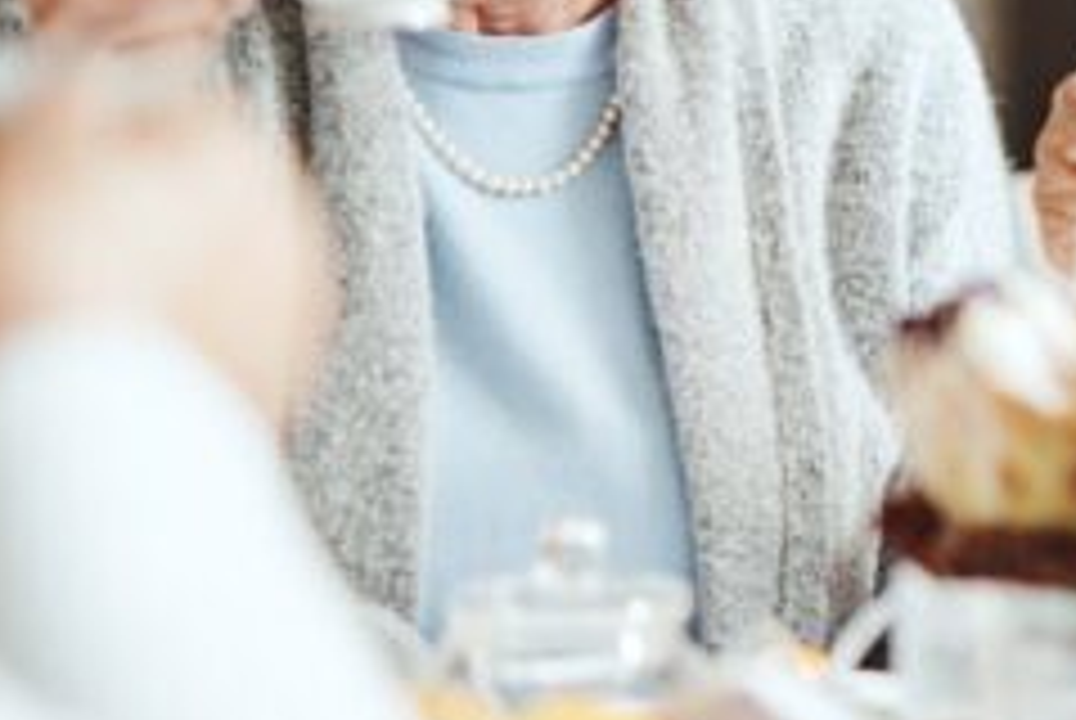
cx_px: 1580
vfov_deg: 7.3
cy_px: 230
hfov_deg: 10.6
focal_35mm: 188
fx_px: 5626
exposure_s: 1/1250
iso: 200
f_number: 1.6
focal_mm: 50
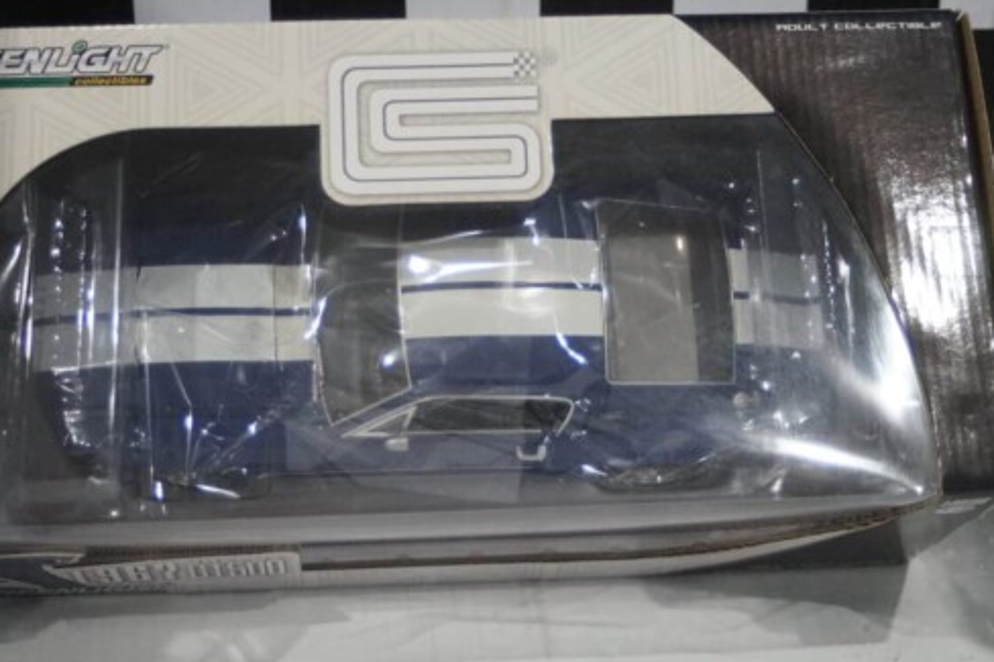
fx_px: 1783
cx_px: 450
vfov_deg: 21.0
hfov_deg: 31.1
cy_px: 283
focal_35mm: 65
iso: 3200
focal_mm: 35
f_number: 4
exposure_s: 1/125
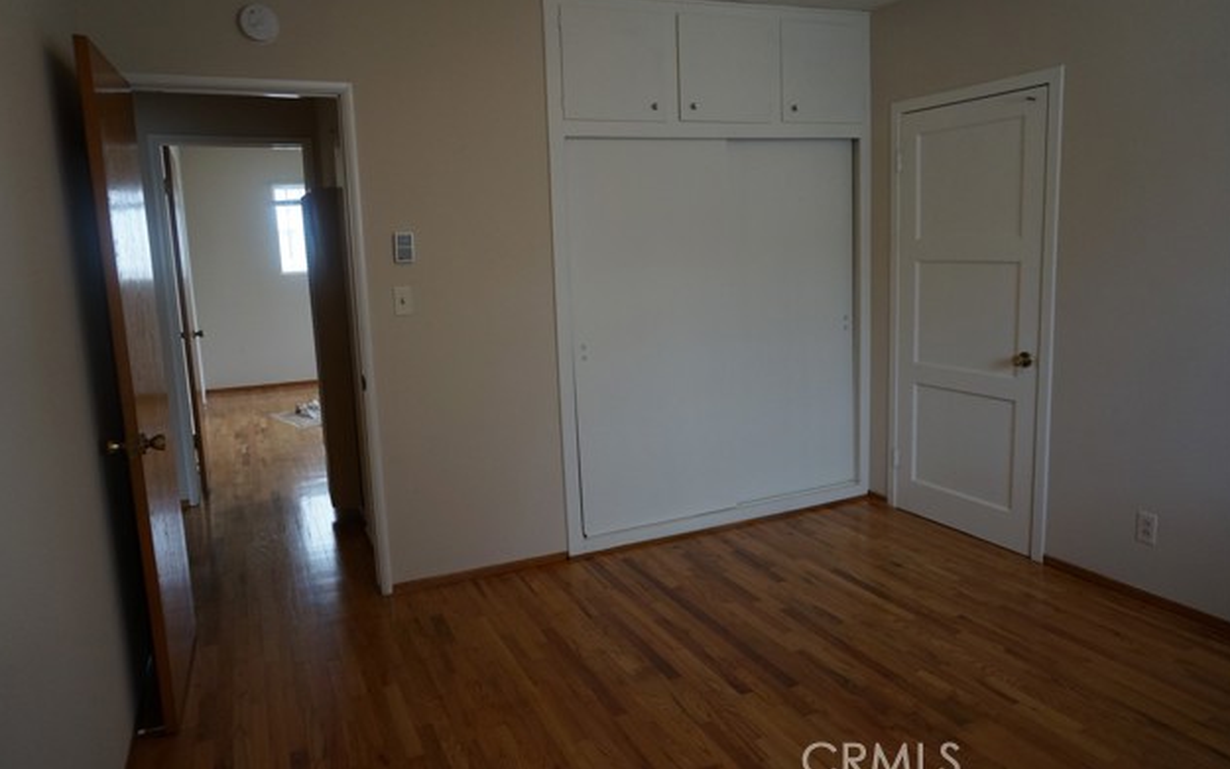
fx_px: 838
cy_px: 371
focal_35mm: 25
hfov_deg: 72.5
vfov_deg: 49.3
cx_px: 610
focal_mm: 16
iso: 500
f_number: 4
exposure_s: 1/60
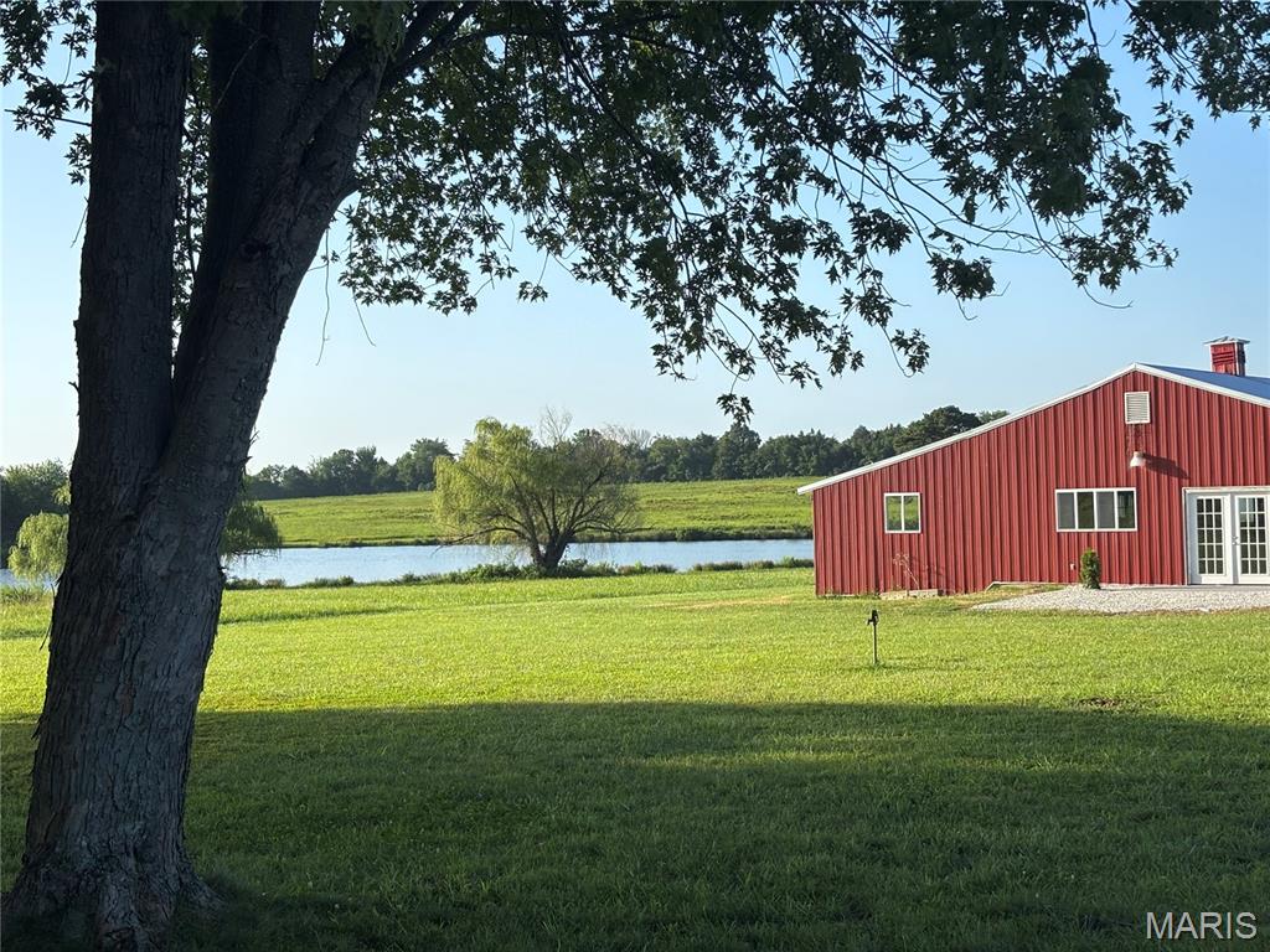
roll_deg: +1.9
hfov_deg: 36.8
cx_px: 635
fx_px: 1908
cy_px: 476
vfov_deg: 28.0
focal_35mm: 52
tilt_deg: +2.5
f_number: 1.6
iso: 32
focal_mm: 5.96
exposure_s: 1/1592
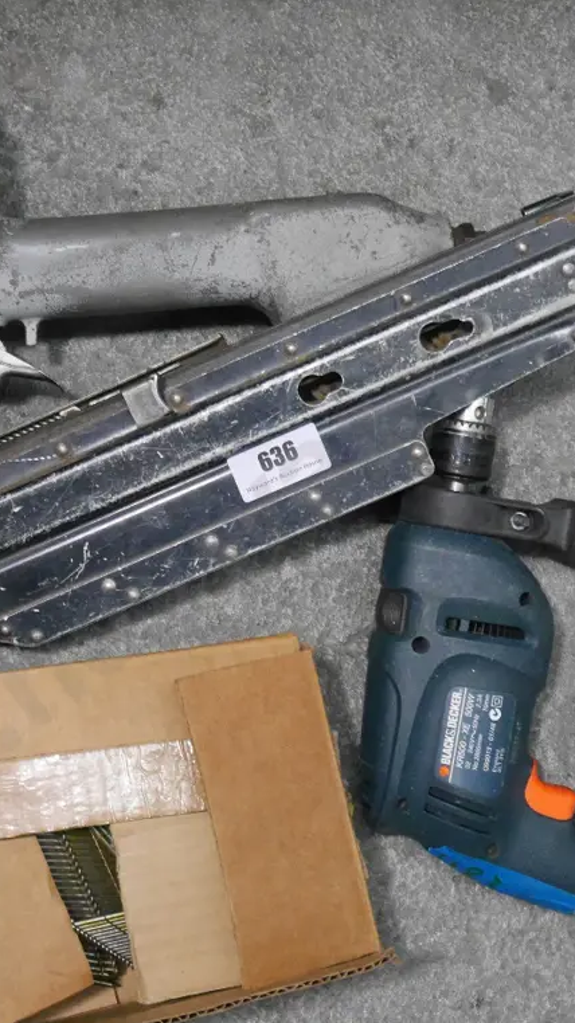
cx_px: 266
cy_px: 514
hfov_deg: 14.2
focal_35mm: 85
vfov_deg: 25.0
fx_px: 2307
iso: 3200
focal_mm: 29
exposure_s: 1/50
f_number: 5.5
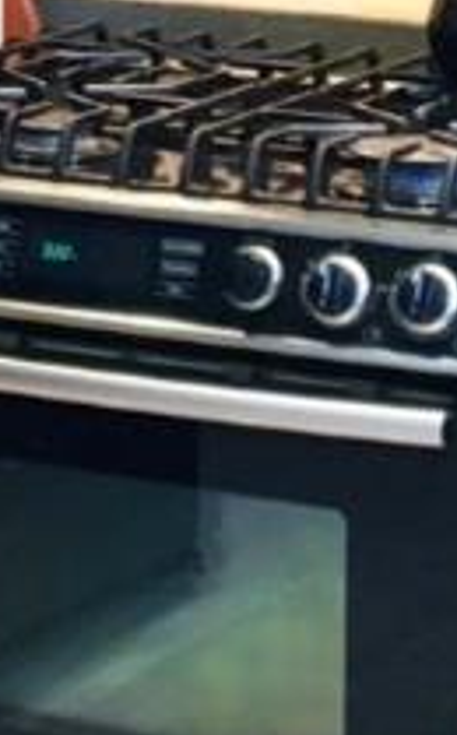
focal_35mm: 212
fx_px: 4239
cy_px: -28
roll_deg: -0.8
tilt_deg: -7.8
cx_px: -425
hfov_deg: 6.0
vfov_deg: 9.8
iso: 80
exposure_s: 1/30
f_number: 2.2
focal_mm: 4.15
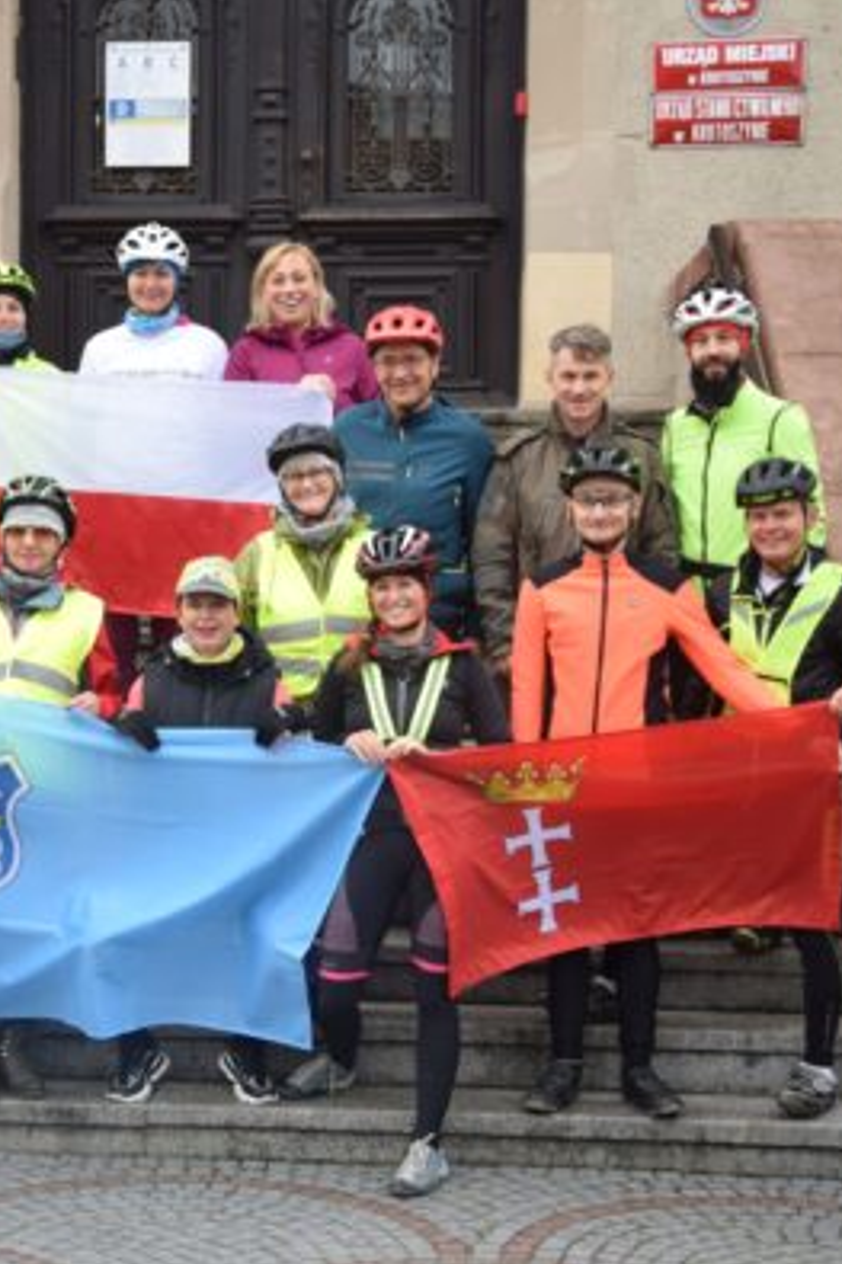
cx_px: 211
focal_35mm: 73
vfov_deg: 27.7
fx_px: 2563
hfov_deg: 18.5
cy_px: 630
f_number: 5
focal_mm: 32
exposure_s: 1/100
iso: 400
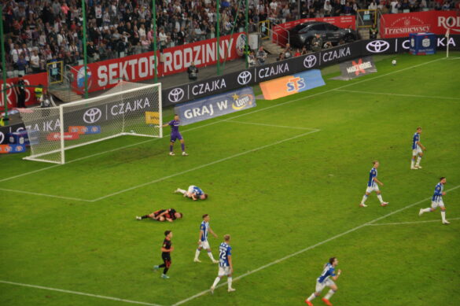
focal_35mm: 147
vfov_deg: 9.3
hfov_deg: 14.0
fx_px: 1877
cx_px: 230
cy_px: 153
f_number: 5.6
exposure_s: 1/60
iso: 250
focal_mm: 98
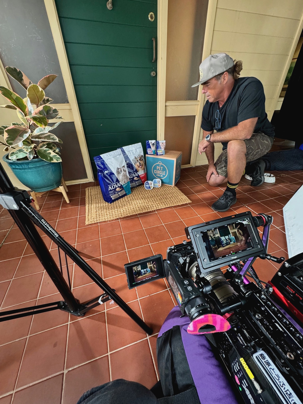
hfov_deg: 85.7
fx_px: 163
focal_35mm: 14
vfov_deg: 102.1
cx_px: 152
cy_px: 202
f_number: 2.2
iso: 320
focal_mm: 2.22
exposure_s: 1/99
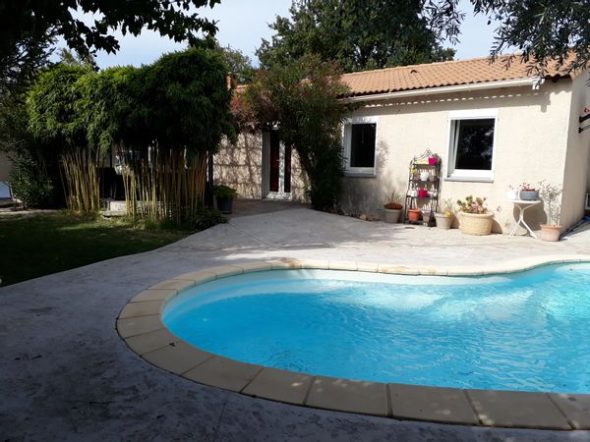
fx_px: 460
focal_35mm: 27
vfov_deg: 51.4
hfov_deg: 65.3
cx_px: 295
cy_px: 221
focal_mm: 3.6
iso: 40
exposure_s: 1/1305
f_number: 1.9
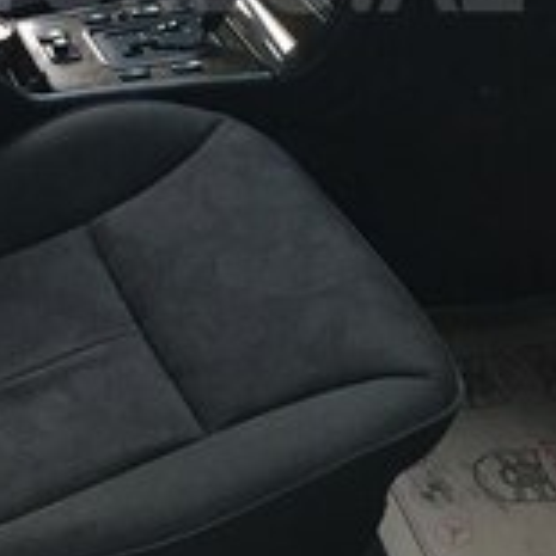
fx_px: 1490
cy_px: -29
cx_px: 248
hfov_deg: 21.1
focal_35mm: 82
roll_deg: -3.0
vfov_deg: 20.3
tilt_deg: -25.7
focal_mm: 4.15
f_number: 2.2
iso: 64
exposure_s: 1/17
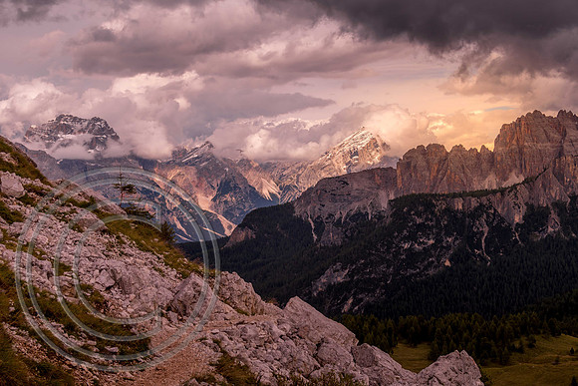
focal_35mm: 51
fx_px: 819
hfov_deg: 38.9
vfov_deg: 26.5
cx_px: 289
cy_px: 193
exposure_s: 1/125
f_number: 6.3
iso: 100
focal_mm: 34
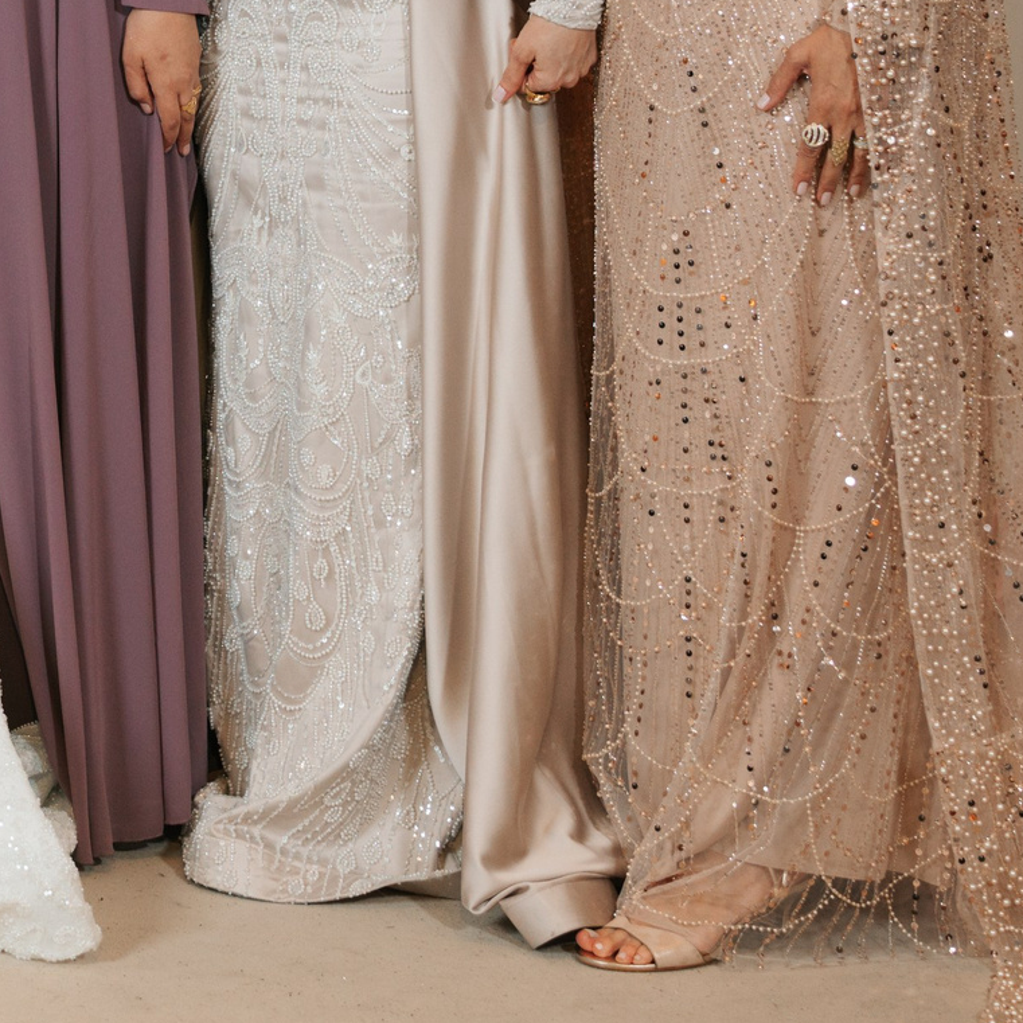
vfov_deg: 12.8
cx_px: -436
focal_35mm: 134
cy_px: -81
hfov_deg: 12.5
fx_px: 4480
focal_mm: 46
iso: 500
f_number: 3.2
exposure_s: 1/200
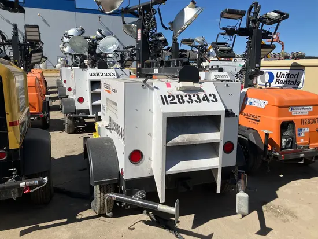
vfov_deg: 49.8
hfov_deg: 63.4
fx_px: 257
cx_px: 159
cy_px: 120
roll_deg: +0.2
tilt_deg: -10.8
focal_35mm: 28
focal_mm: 3.99
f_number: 1.8
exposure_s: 1/3247
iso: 32
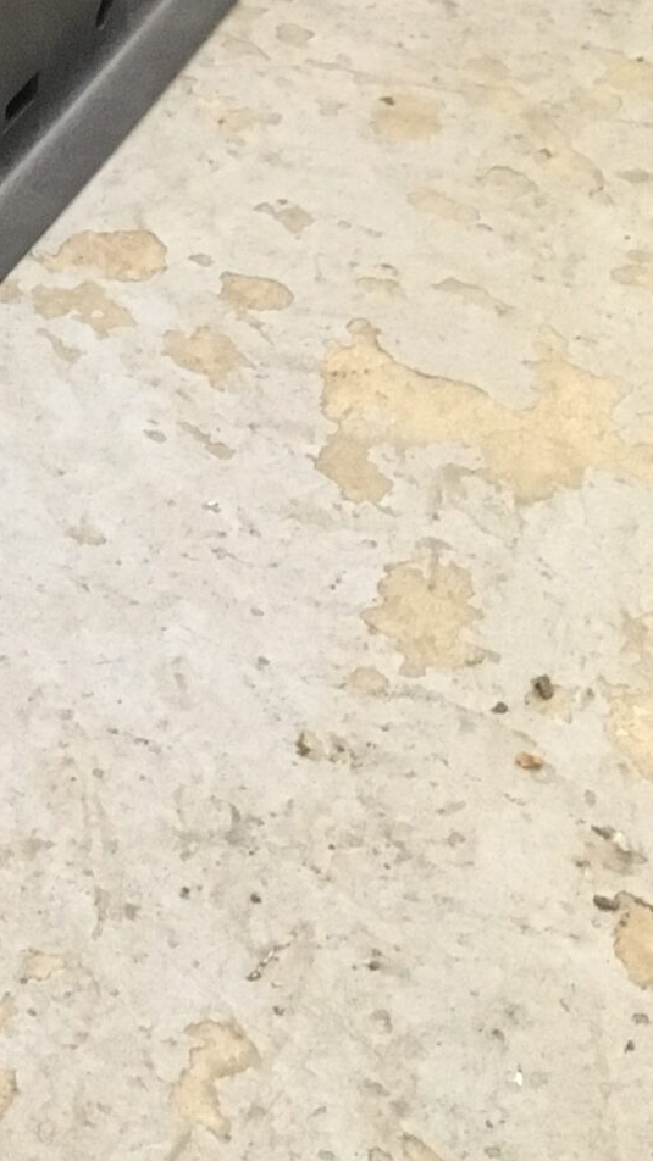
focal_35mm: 85
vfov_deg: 24.8
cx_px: -737
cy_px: 343
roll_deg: -2.8
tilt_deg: -35.9
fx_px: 2618
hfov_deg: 12.2
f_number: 2.2
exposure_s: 1/17
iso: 250
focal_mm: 4.15
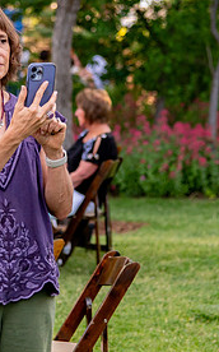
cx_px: 79
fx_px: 2067
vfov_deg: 9.7
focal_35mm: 216
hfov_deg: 6.1
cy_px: 117
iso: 1000
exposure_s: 1/1250
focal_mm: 82
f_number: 4
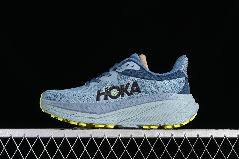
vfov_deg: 18.2
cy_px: 80
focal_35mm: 75
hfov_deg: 27.0
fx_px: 498
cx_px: 120
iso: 160
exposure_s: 1/80
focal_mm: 50
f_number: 7.1
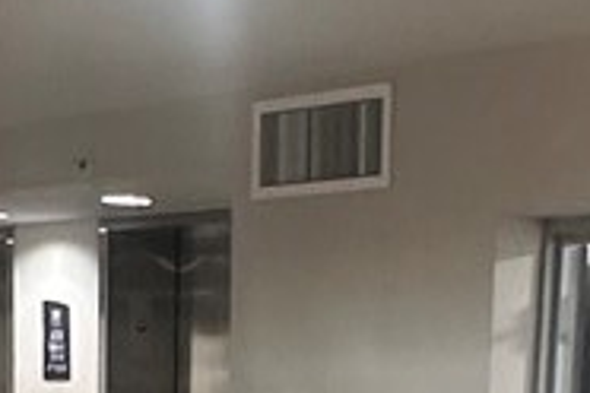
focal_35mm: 125
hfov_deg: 16.3
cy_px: 878
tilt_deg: -10.9
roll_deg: -4.2
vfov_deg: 9.9
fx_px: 2048
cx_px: 425
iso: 250
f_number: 2.2
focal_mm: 2.22
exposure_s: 1/60
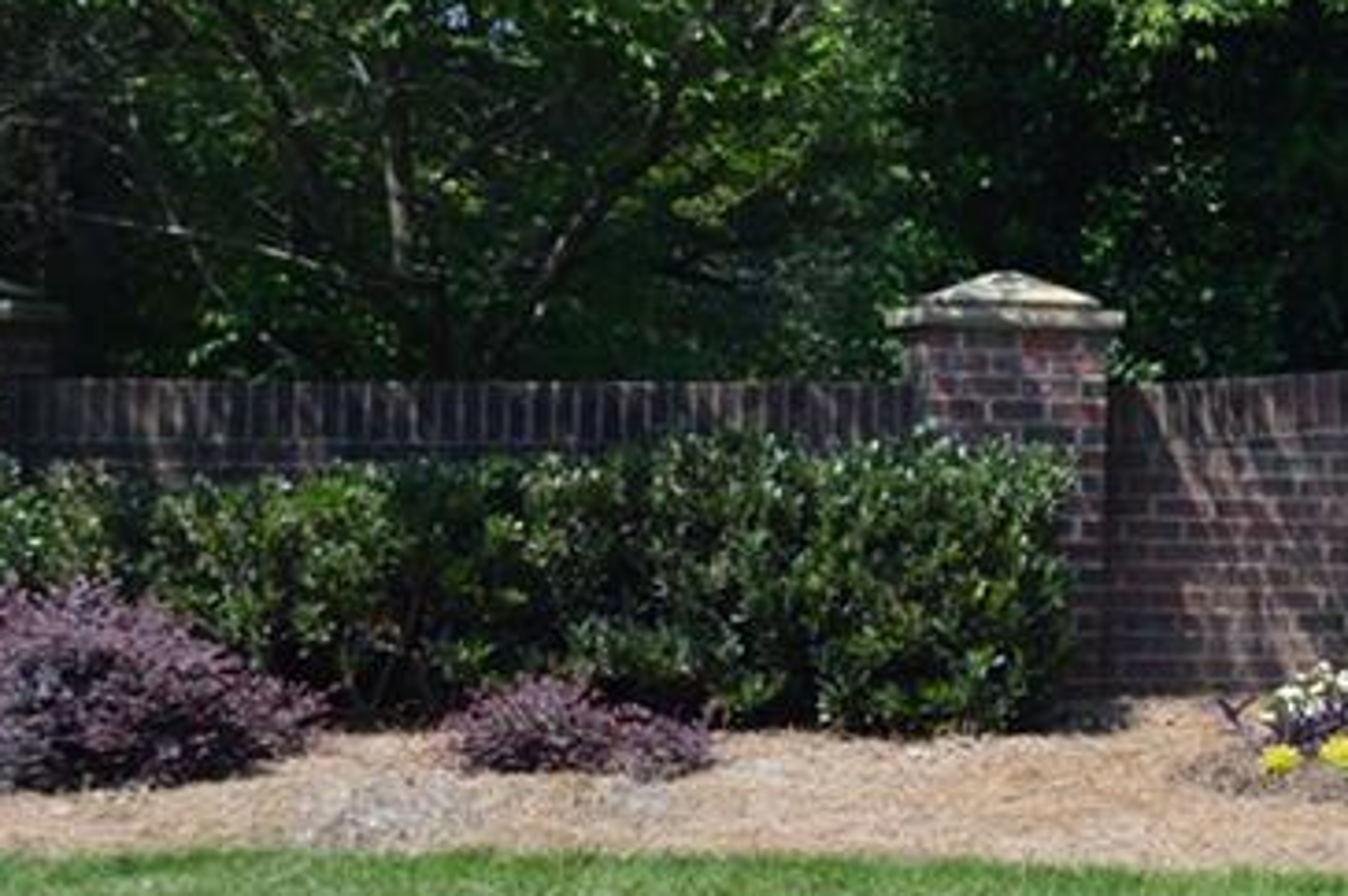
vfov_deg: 10.1
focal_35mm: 135
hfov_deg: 14.4
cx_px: 1852
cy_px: 211
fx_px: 5050
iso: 100
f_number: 6.3
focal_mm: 32
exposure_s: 1/160
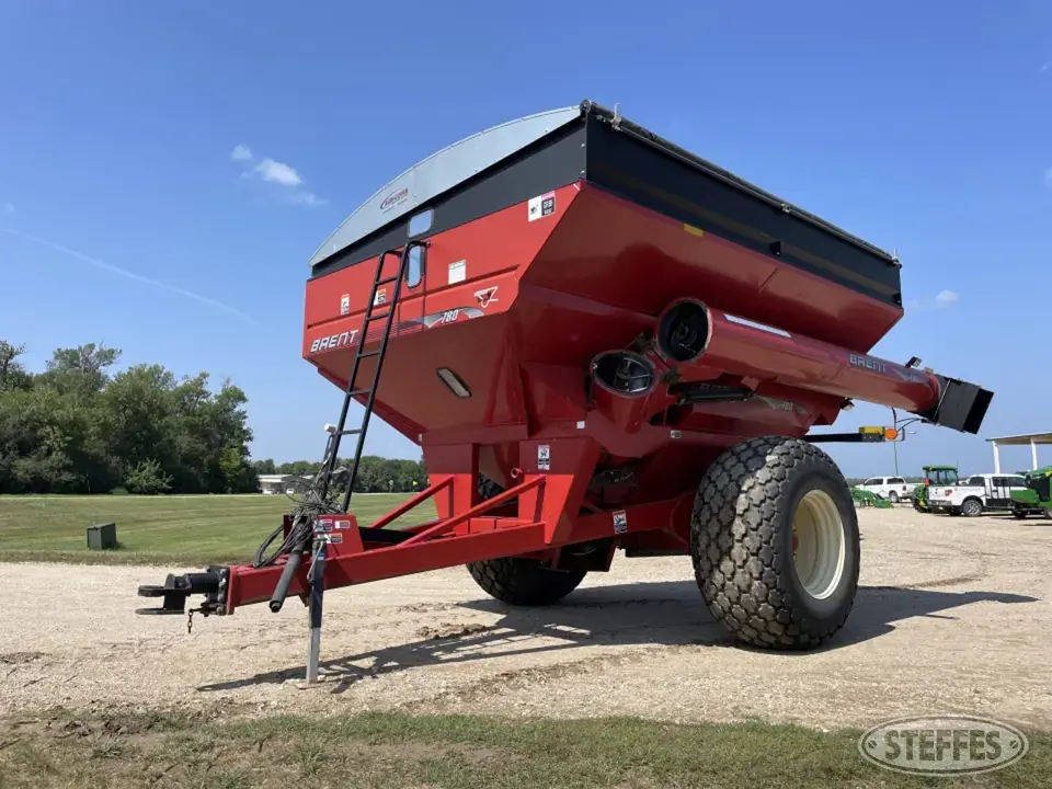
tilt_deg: +6.5
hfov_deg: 67.3
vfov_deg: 53.1
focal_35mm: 26
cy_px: 394
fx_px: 790
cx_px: 526
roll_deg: +1.3
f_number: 1.6
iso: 32
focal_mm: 4.2
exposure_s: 1/2681
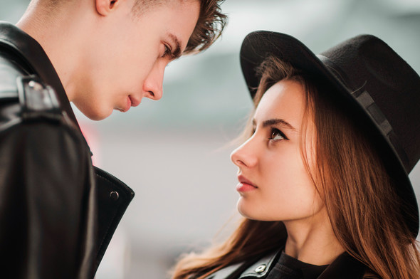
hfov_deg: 16.1
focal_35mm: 128
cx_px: 210
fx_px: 1486
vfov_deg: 10.7
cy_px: 140
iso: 400
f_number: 1.8
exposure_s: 1/800
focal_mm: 85
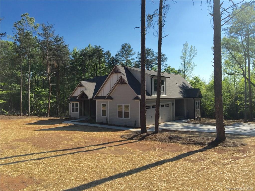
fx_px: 214
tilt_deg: +0.9
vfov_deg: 48.2
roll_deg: -0.6
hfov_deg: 61.7
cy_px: 96
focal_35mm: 29
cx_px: 128
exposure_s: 1/2639
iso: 32
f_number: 2.2
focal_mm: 4.15
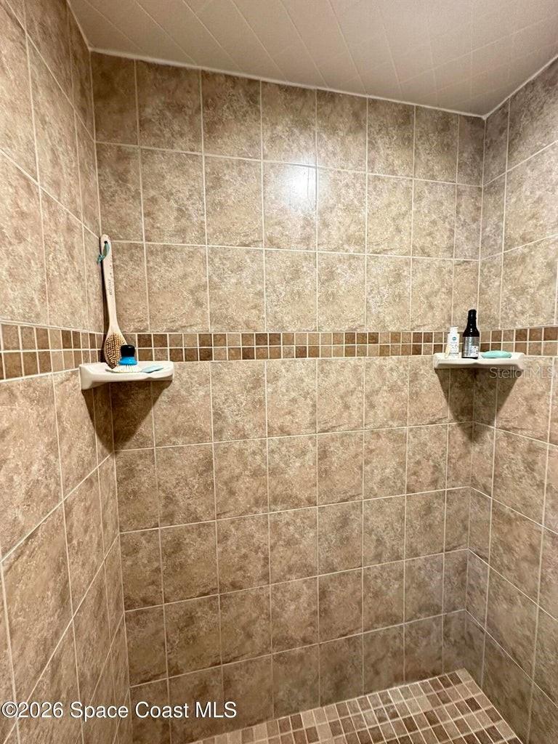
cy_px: 372
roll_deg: -1.0
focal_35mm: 14
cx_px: 279
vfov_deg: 102.1
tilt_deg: -3.3
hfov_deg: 85.7
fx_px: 301
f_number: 2.2
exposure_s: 1/60
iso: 640
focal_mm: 2.22
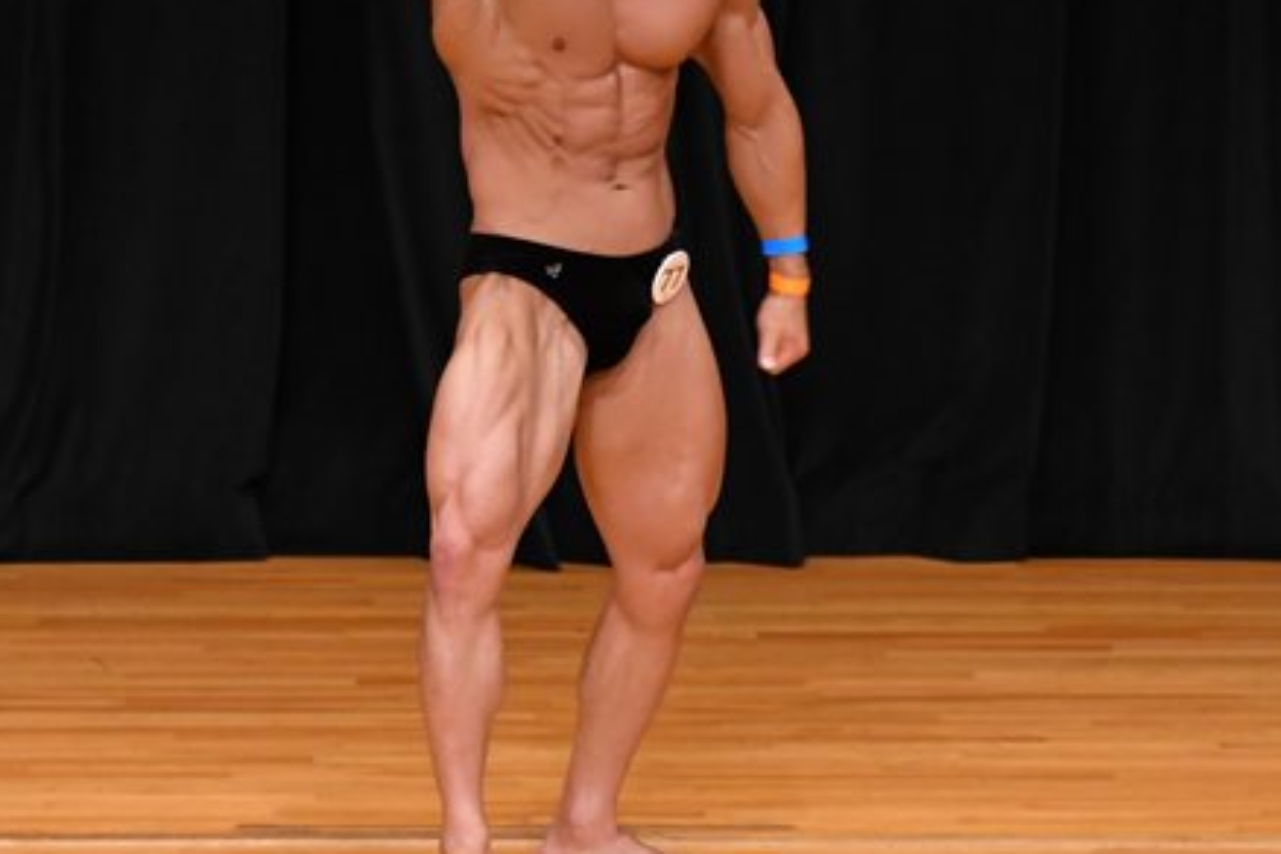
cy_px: 316
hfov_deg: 4.1
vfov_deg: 2.7
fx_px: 17933
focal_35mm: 504
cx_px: 510
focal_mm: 190
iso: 3200
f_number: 5.6
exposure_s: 1/400
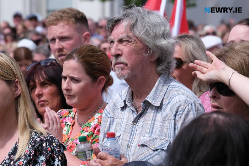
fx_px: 1453
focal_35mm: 210
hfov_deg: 9.8
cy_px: 83
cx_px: 124
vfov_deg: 6.5
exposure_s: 1/340
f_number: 7.1
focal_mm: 140
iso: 200
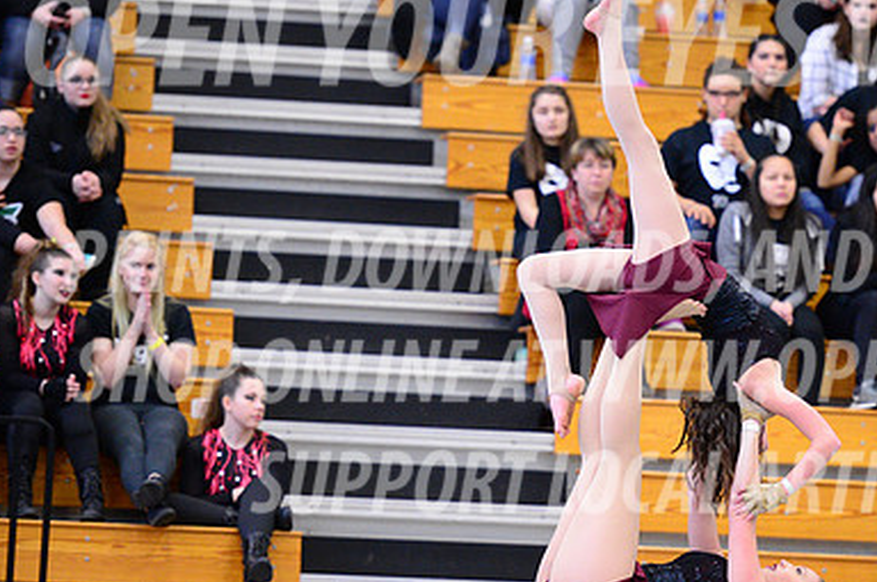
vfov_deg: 5.3
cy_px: 363
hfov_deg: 8.0
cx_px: 628
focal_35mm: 257
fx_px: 6253
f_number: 2.8
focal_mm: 170
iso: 6400
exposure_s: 1/320
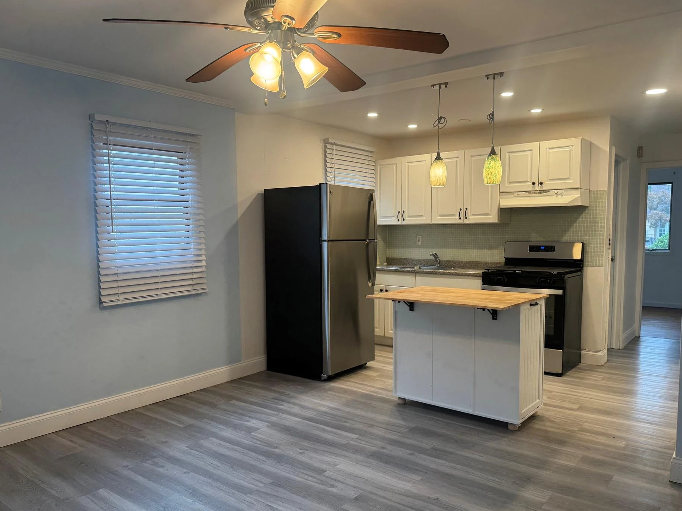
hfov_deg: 65.3
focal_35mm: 27
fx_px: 532
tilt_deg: -4.9
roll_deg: +0.4
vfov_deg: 51.3
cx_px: 352
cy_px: 278
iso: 160
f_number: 1.78
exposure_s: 1/120
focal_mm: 6.76
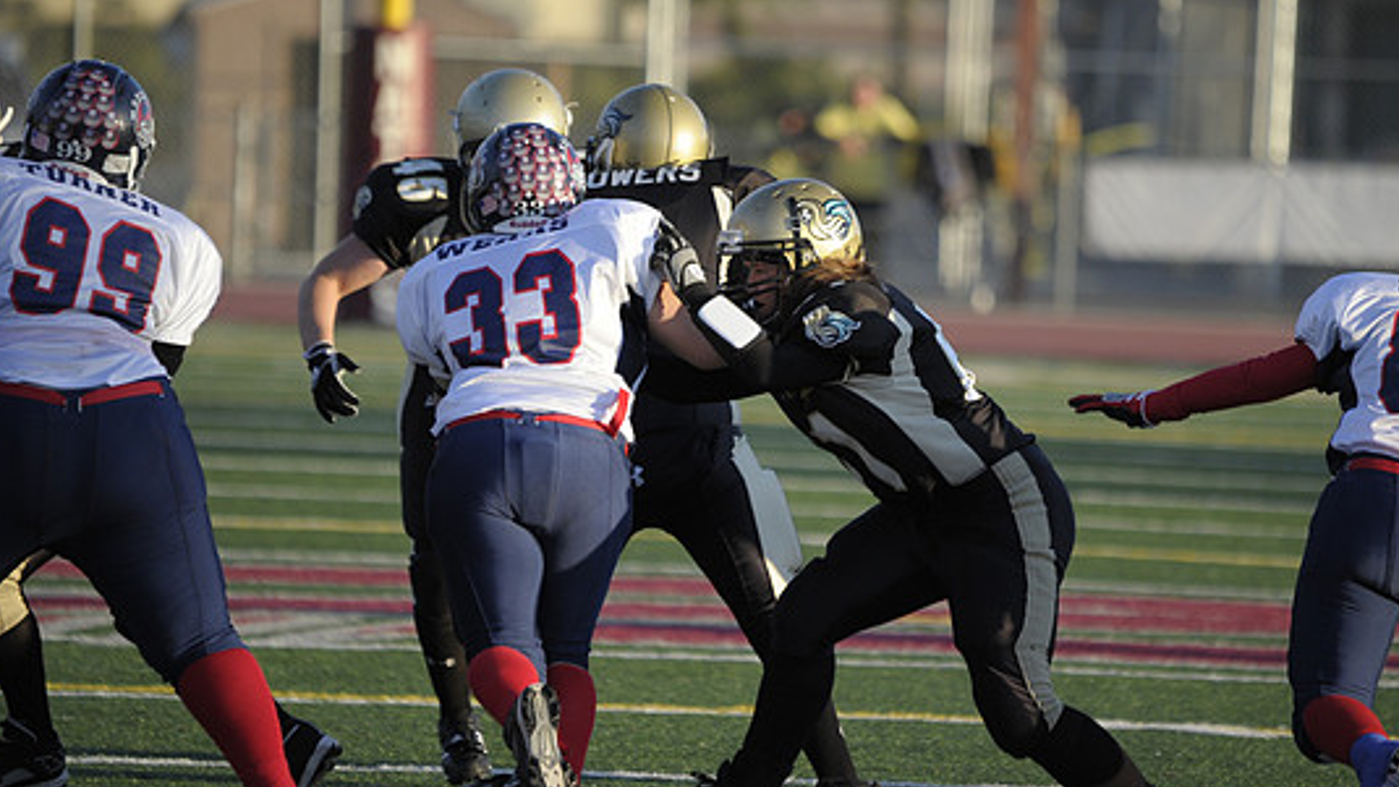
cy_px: 369
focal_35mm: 568
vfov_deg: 2.1
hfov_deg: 3.8
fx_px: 21072
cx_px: 740
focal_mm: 500
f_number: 6.3
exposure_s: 1/1000
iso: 1100
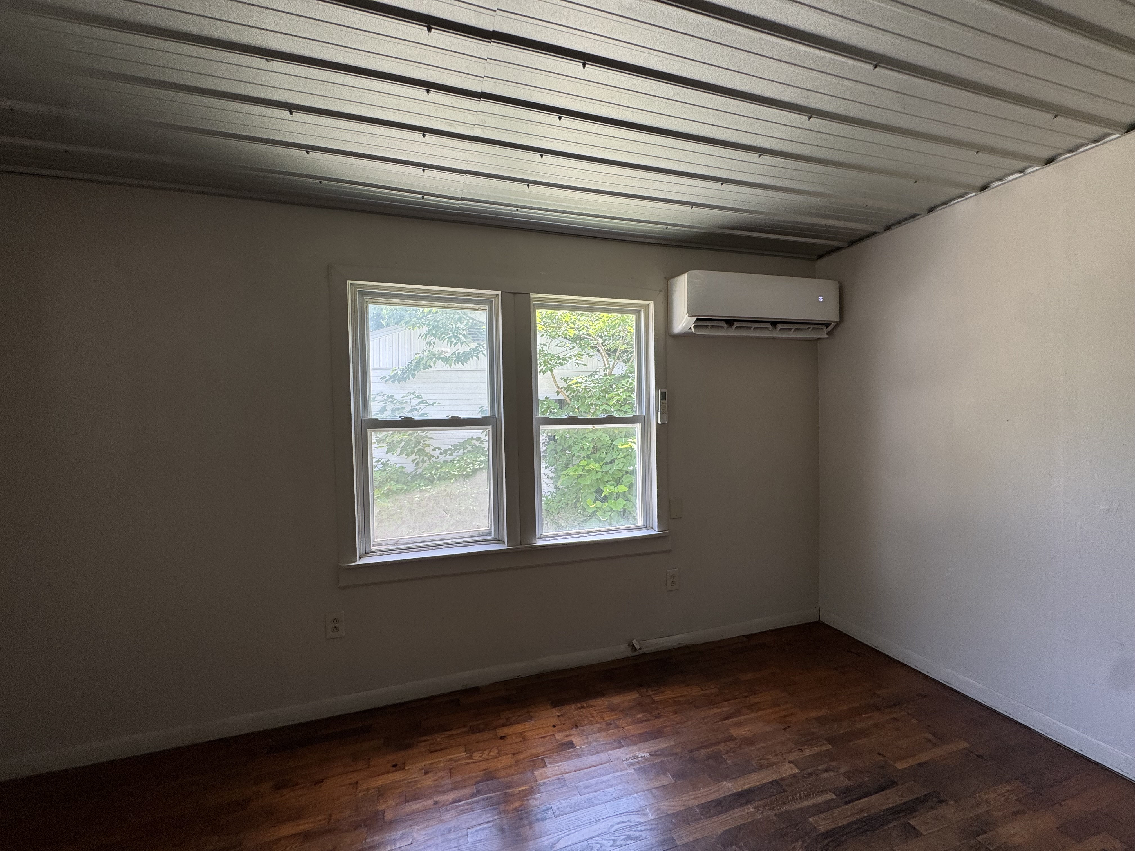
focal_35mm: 14
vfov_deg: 85.7
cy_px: 426
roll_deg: +0.3
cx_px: 568
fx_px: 459
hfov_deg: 102.1
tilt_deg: -1.0
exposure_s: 1/99
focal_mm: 2.22
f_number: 2.2
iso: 50
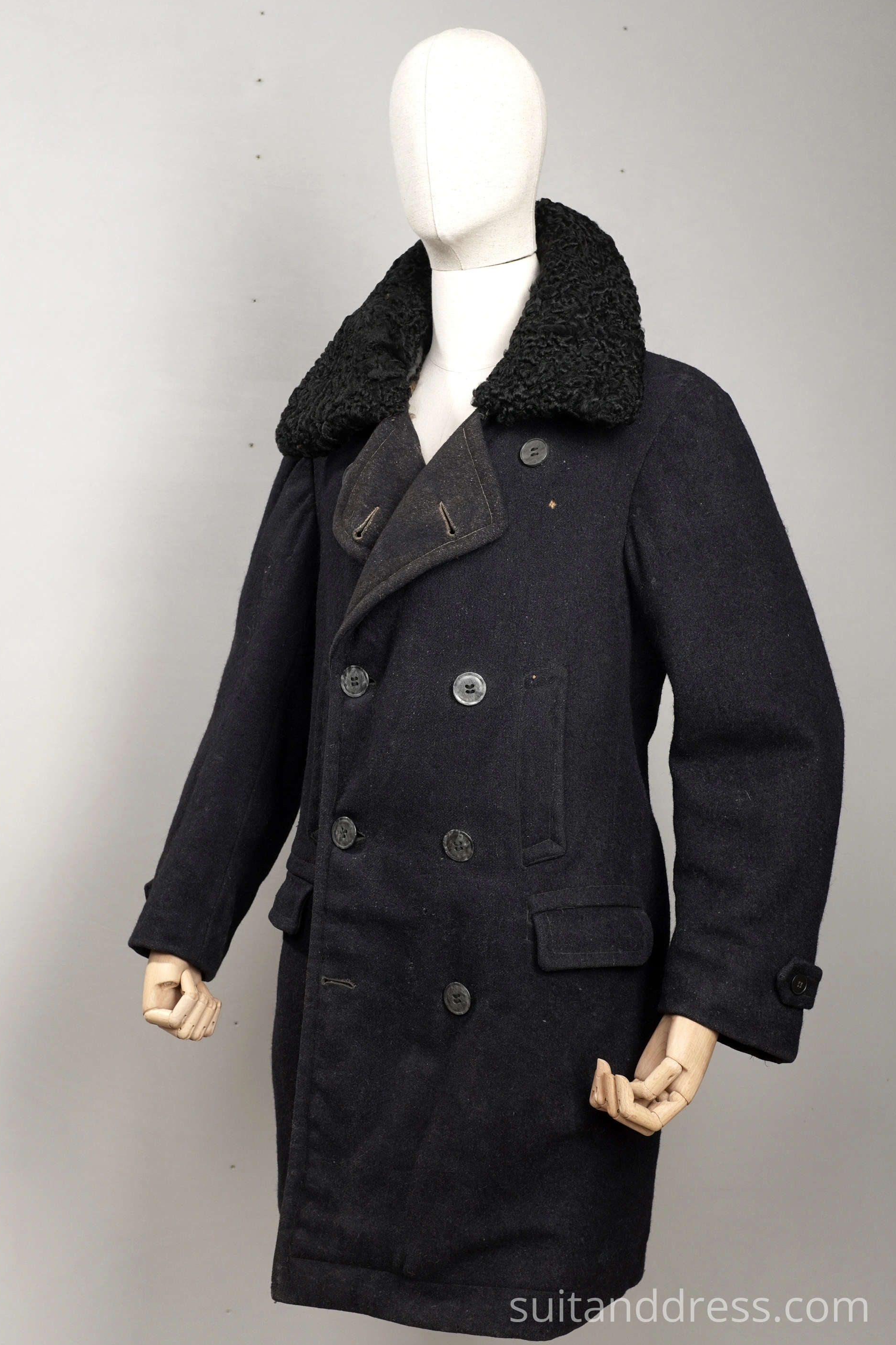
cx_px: 451
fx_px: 1829
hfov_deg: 27.5
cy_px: 685
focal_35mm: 49
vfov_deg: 40.3
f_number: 5.6
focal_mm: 32
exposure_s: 1/40
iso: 400
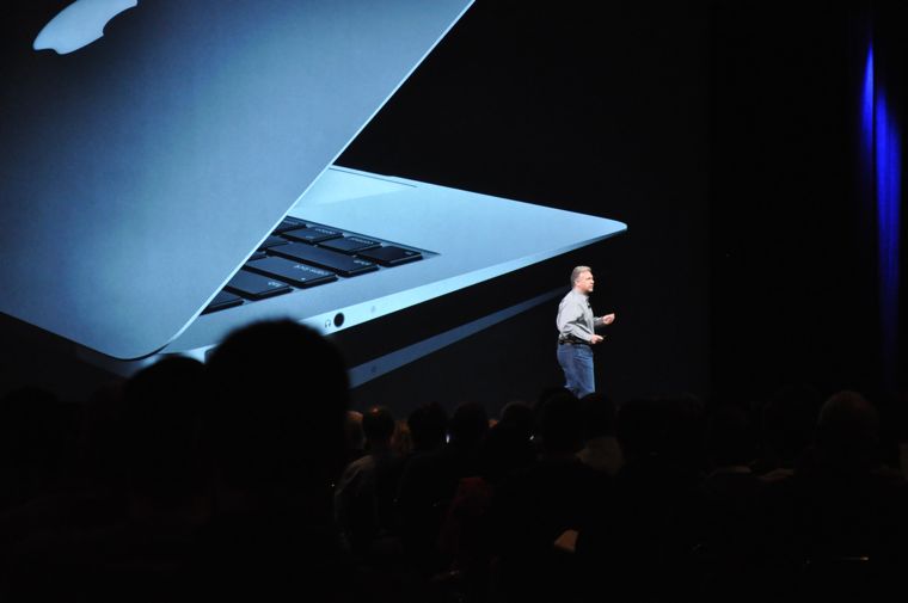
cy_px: 302
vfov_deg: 14.7
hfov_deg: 21.9
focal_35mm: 93
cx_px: 454
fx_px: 2343
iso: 1600
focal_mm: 62
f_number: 5.3
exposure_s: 1/60
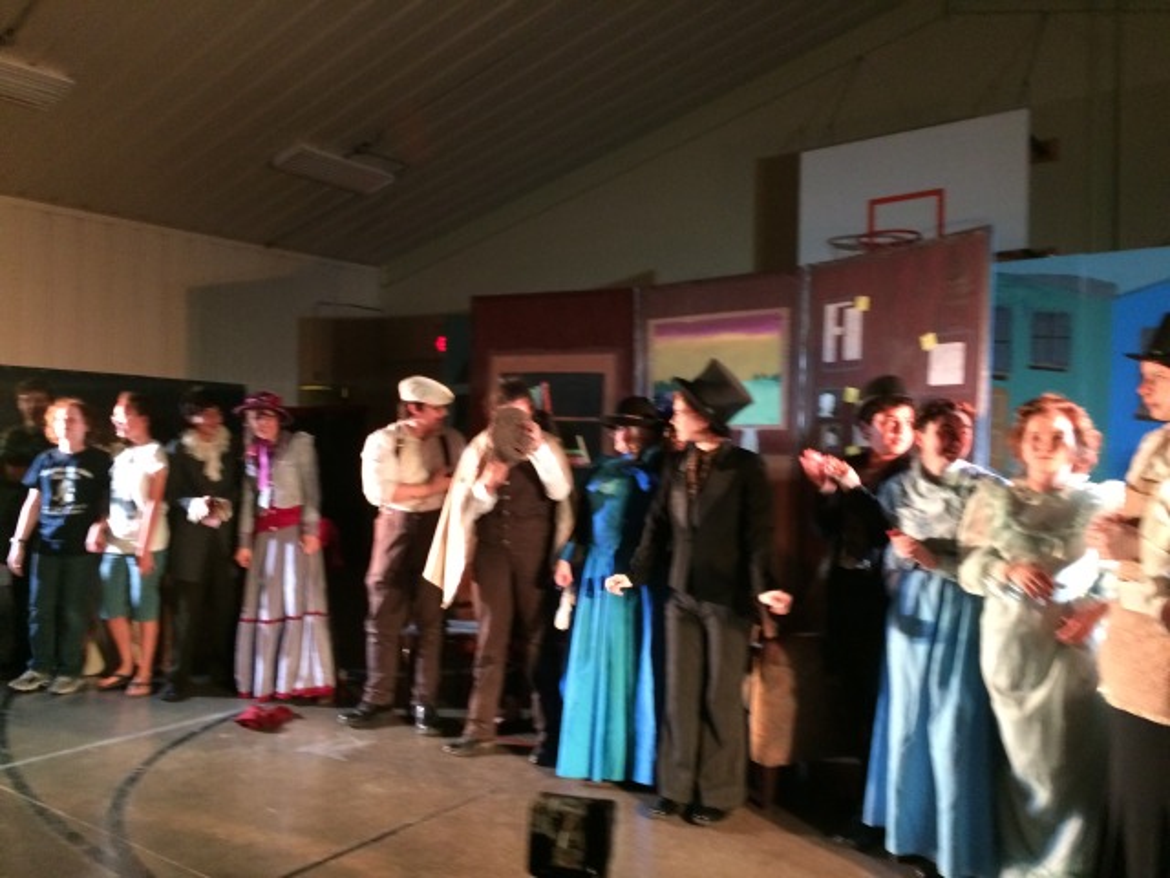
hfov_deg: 61.7
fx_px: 980
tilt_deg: +0.4
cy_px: 439
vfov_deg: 48.2
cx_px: 585
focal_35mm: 29
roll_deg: -0.2
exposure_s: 1/20
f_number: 2.2
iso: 250
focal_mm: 4.15
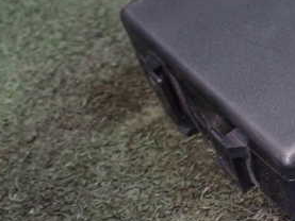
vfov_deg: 22.4
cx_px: 277
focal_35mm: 65
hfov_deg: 28.4
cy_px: 56
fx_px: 554
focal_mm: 5.4
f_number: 2.3
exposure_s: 1/100
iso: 800
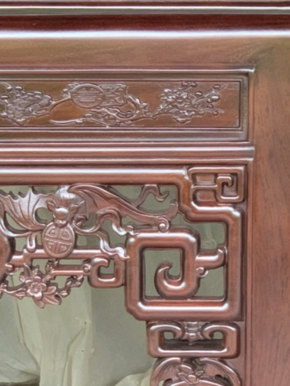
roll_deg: +0.1
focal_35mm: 154
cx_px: 207
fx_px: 1719
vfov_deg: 12.8
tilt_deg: -10.5
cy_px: 211
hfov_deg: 9.6
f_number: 2.4
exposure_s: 1/60
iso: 250
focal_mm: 6
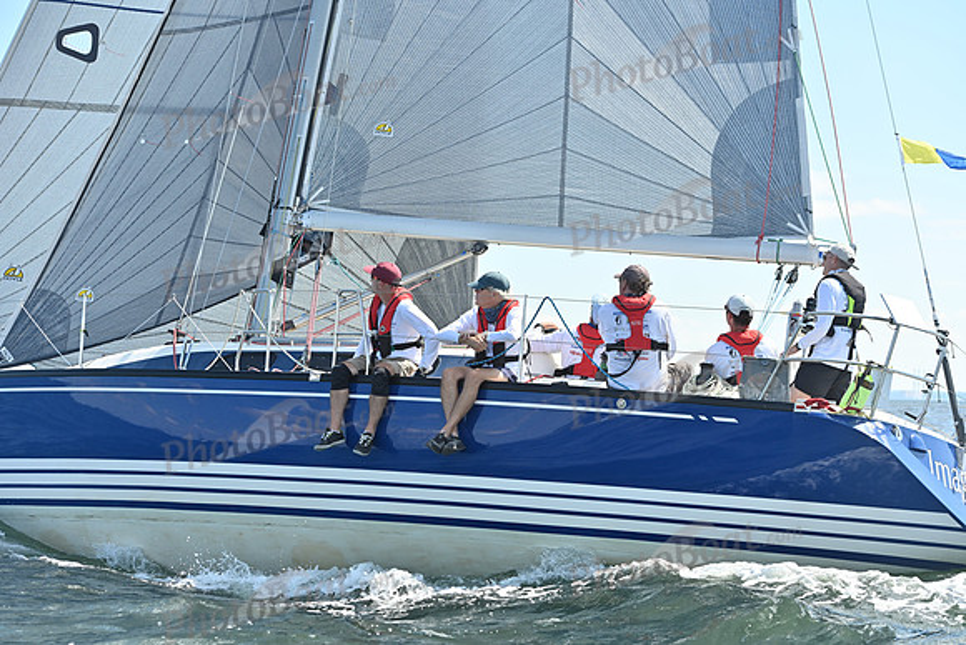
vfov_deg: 15.9
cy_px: 322
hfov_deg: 23.6
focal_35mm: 86
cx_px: 483
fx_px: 2308
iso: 250
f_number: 5
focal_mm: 86
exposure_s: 1/1250
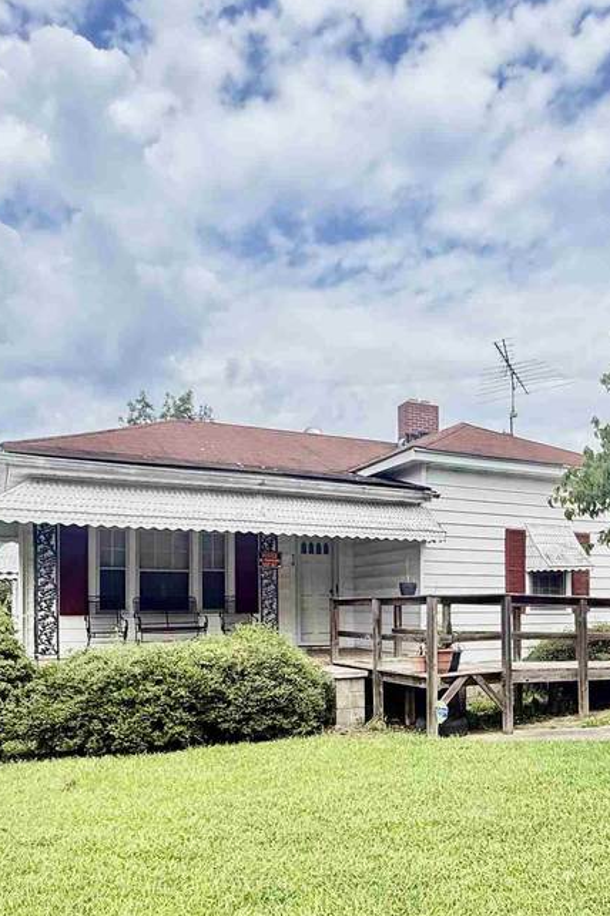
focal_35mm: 29
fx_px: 738
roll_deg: +0.4
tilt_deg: +1.2
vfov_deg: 62.5
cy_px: 588
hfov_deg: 44.4
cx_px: 392
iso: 50
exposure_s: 1/1312
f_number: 2.2
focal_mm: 2.22
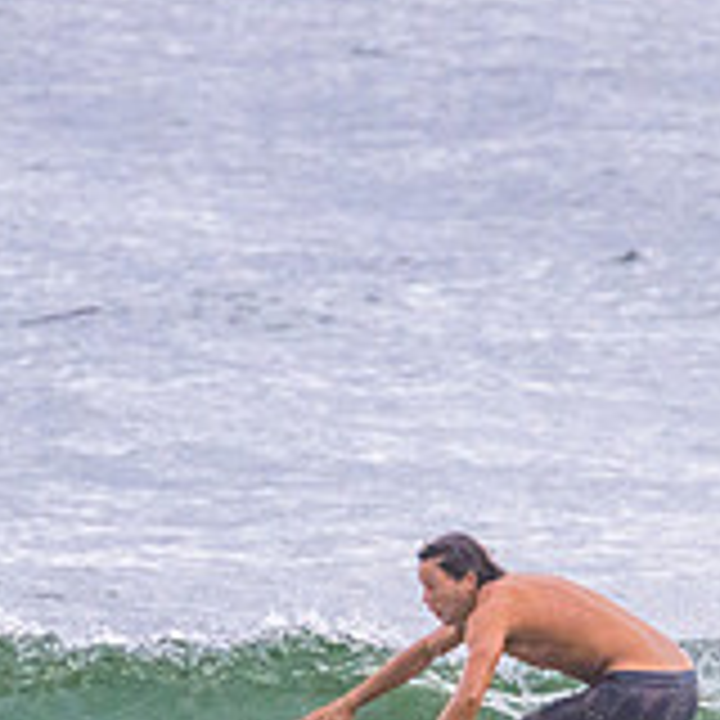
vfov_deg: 0.7
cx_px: 346
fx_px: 58007
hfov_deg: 0.7
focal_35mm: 2465
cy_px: 803
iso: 5000
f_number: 11
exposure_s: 1/2000
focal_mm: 800
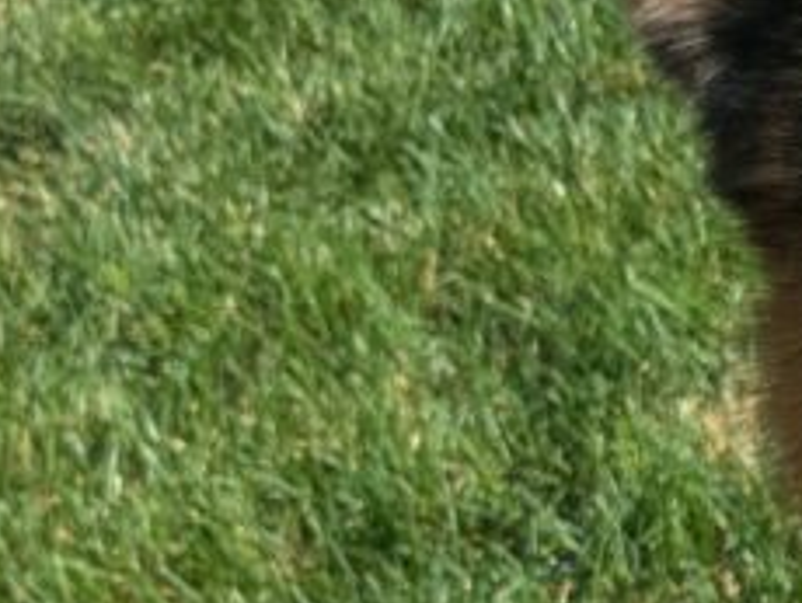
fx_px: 2783
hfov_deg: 14.9
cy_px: 749
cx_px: 1301
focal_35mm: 120
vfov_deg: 12.1
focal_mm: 4.38
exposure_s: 1/1017
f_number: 1.73
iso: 49
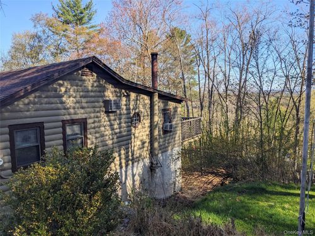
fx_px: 246
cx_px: 158
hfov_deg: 65.3
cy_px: 118
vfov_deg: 51.4
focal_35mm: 27
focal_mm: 4.38
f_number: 1.73
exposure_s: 1/1672
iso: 56
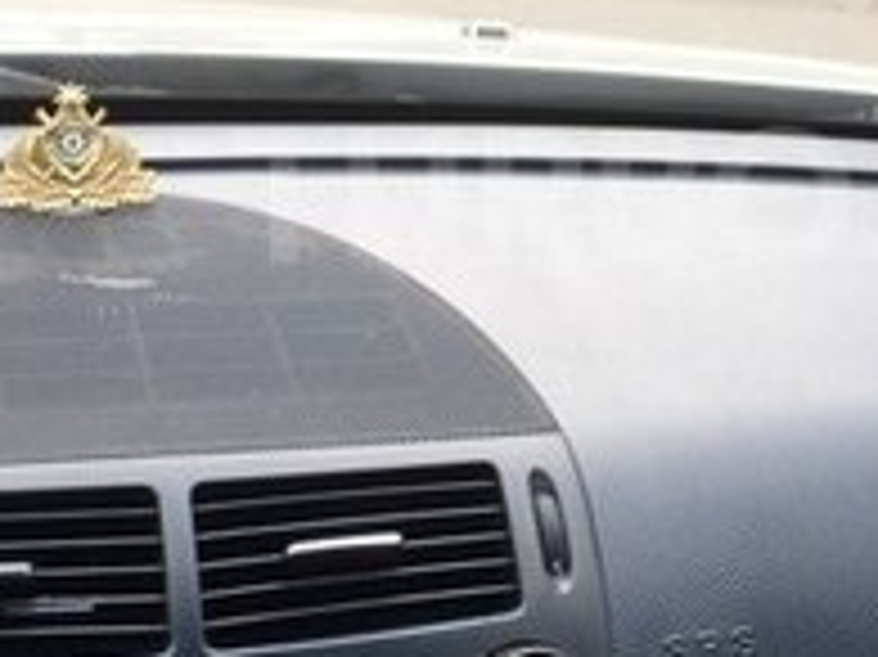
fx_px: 2484
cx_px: 693
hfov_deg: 19.8
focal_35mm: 98
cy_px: 196
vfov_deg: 15.0
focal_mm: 4.15
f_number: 2.2
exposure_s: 1/113
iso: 32
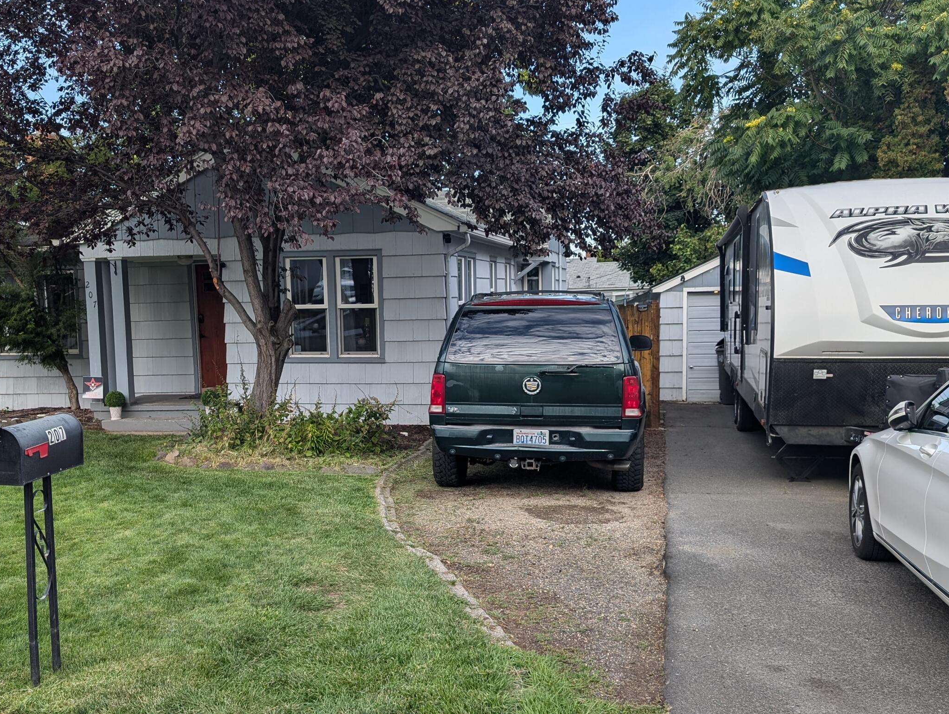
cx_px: 413
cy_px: 414
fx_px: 961
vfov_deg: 40.7
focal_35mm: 35
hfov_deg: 52.4
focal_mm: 6.9
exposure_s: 1/368
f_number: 1.68
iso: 21
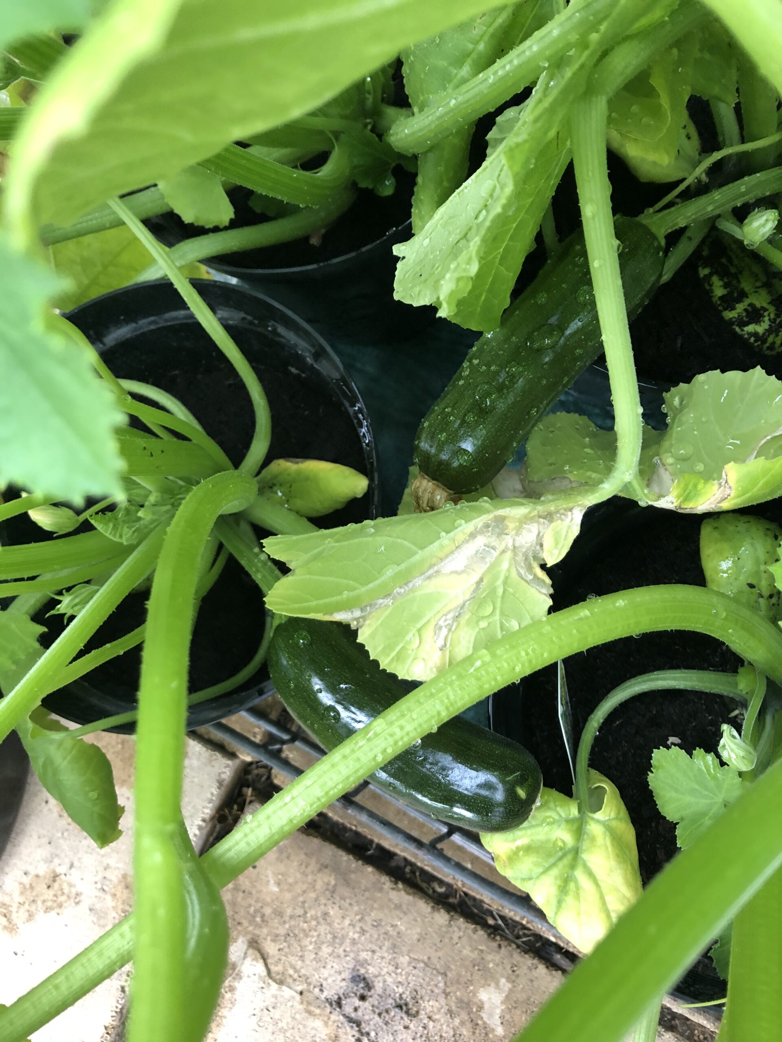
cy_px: 521
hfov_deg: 49.7
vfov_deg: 63.4
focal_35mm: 28
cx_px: 391
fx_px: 843
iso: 50
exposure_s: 1/15
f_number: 1.8
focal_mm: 3.99
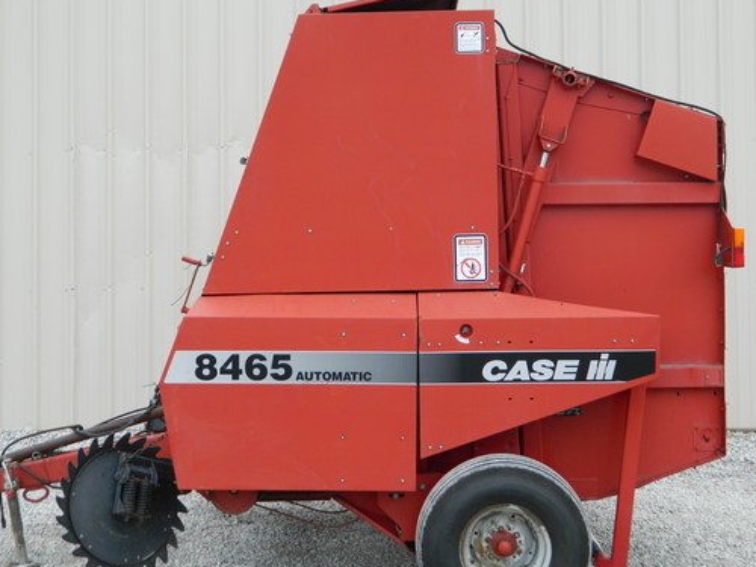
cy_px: 289
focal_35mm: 62
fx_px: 1354
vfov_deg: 23.7
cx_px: 384
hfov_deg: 31.2
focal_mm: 10.2
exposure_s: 1/400
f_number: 3.8
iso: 80
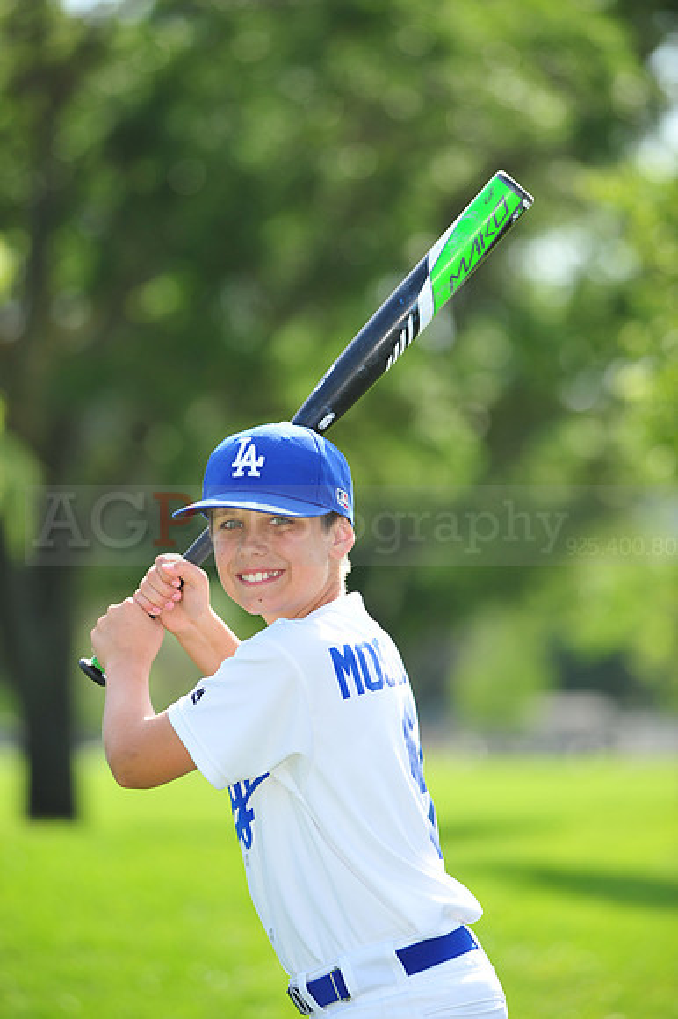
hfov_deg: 6.9
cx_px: 339
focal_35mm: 200
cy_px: 510
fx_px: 5656
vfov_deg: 10.3
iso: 320
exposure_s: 1/1000
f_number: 4.5
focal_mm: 200
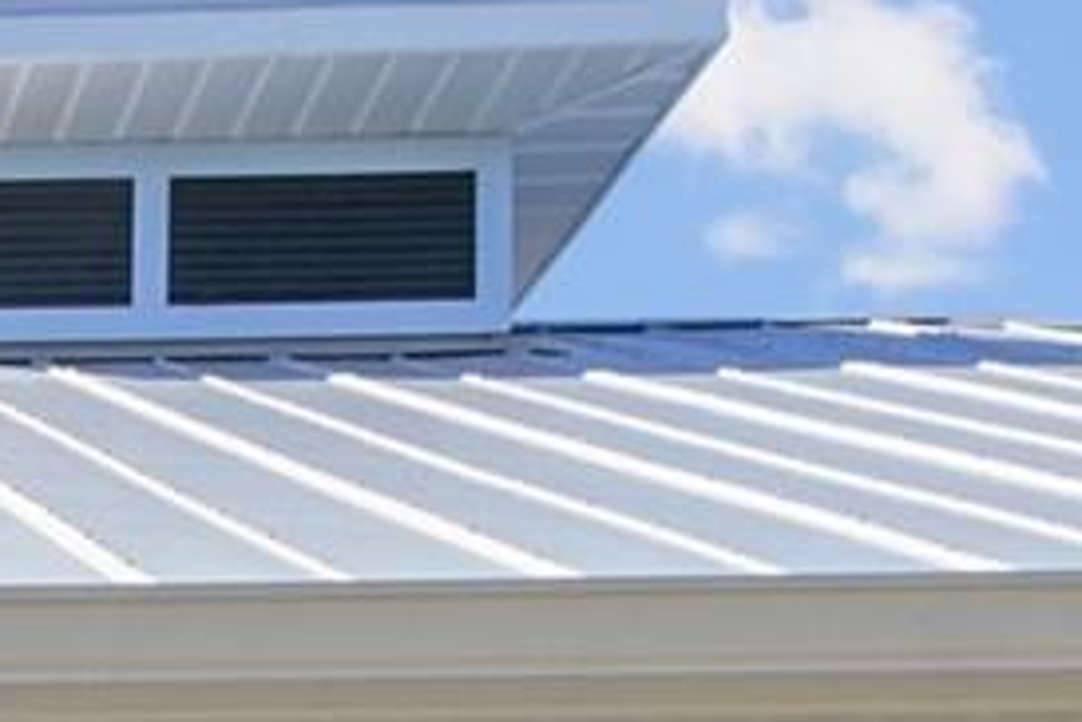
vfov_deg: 12.2
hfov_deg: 18.9
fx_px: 2645
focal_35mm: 88
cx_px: -745
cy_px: 1765
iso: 100
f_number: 7.1
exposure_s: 1/125
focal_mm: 10
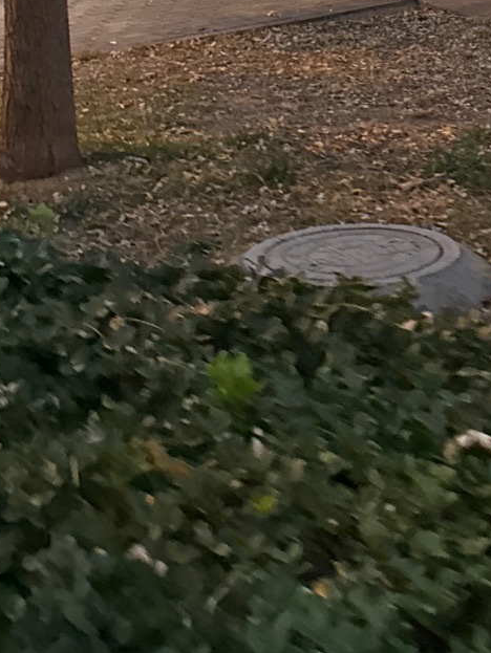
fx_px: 1455
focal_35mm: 77
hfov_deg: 18.0
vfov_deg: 22.9
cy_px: -167
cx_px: 620
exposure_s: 1/50
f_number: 1.78
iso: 800
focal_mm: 6.76
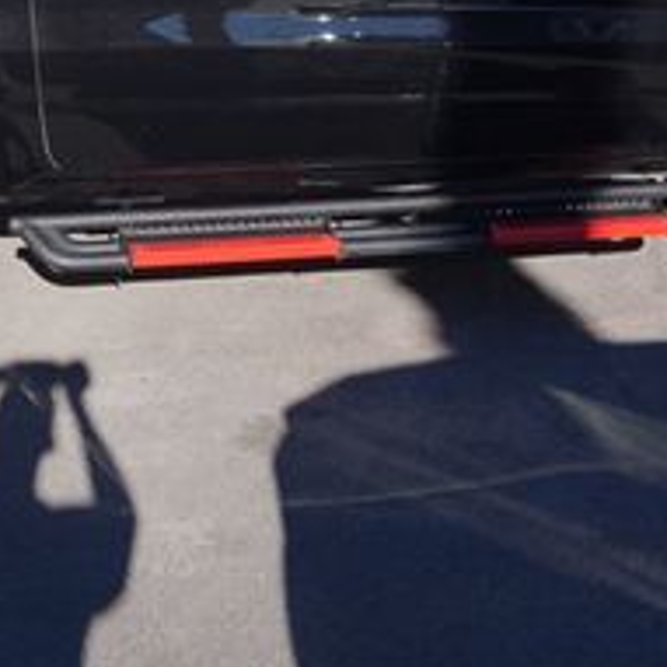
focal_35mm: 77
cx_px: 136
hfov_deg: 22.2
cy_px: -24
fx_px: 1679
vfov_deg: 21.6
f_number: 9
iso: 100
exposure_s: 1/125
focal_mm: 18
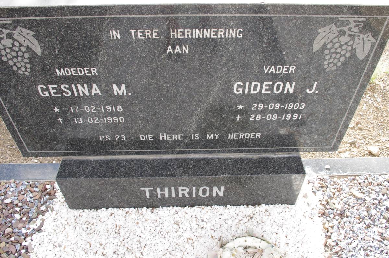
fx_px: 324
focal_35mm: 30
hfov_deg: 62.0
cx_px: 194
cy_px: 129
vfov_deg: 43.5
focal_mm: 20
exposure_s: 1/125
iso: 800
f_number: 11
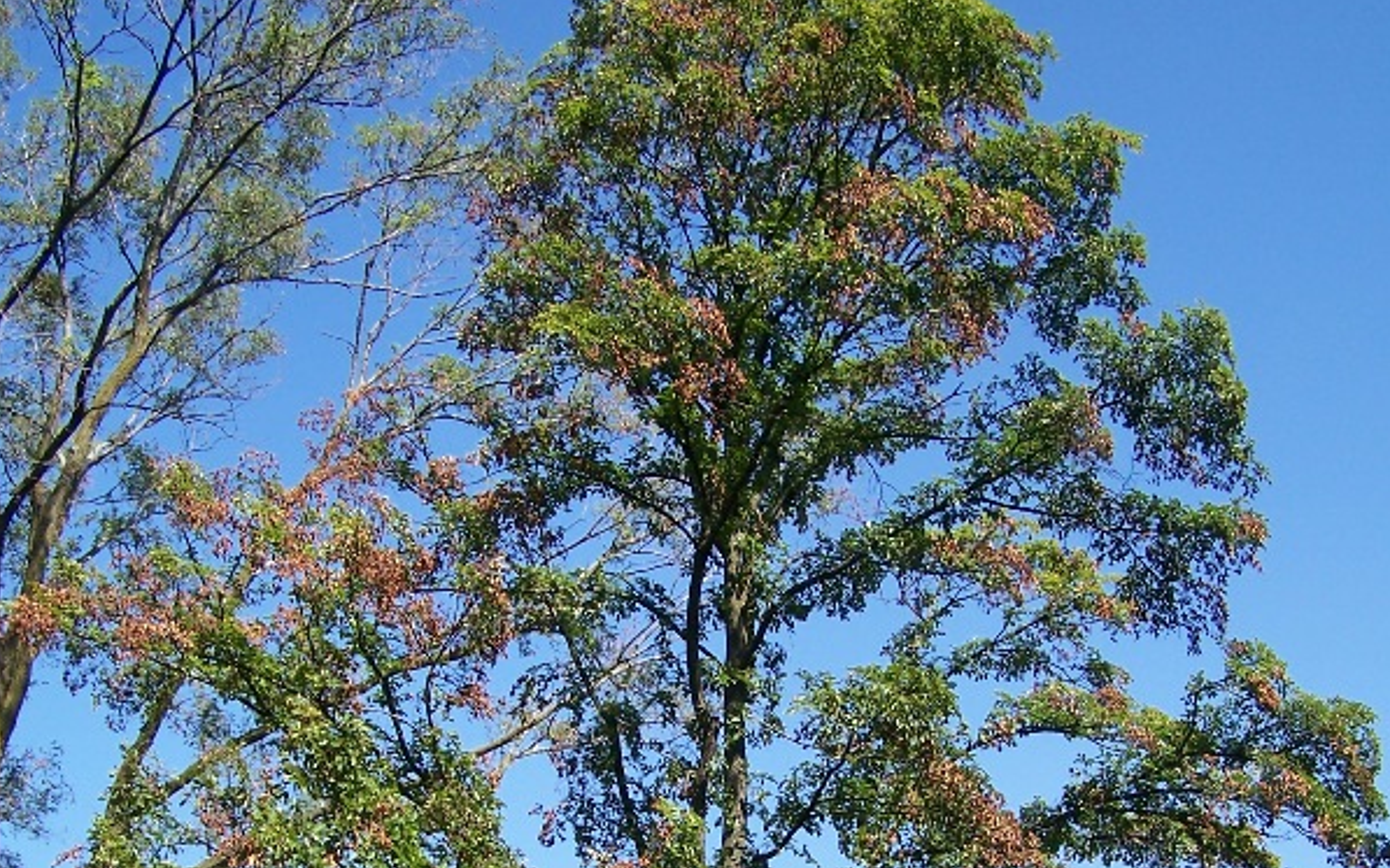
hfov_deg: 37.5
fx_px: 2045
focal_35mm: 54
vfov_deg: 23.3
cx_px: 694
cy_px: 791
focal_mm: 6.3
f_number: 2.8
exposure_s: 1/640
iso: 80
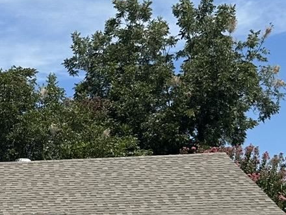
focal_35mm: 110
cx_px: -83
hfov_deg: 16.9
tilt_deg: +2.4
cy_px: 256
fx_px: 909
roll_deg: +2.2
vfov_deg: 13.1
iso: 80
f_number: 1.78
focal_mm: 6.86
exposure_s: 1/5263
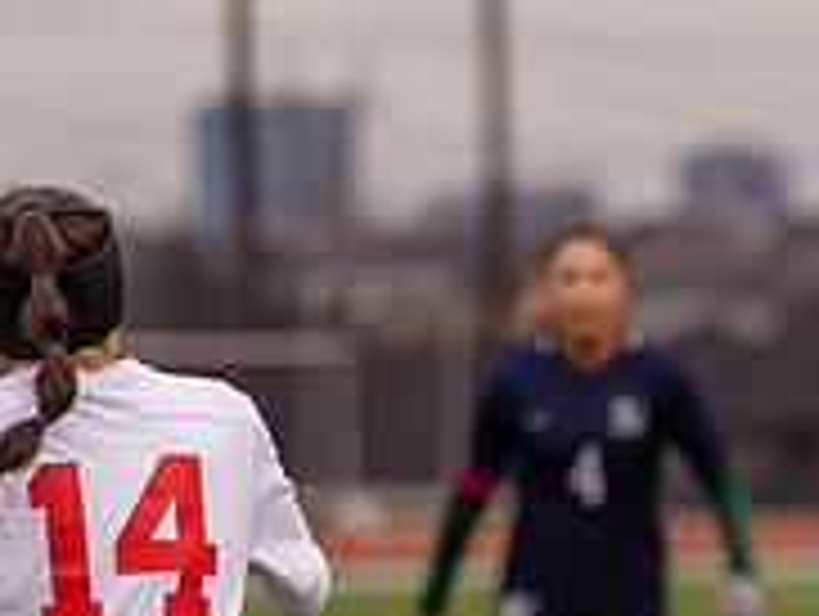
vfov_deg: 2.7
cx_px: 1090
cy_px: 977
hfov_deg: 3.5
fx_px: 13196
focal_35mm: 557
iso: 400
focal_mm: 138
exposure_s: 1/1250
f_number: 2.8
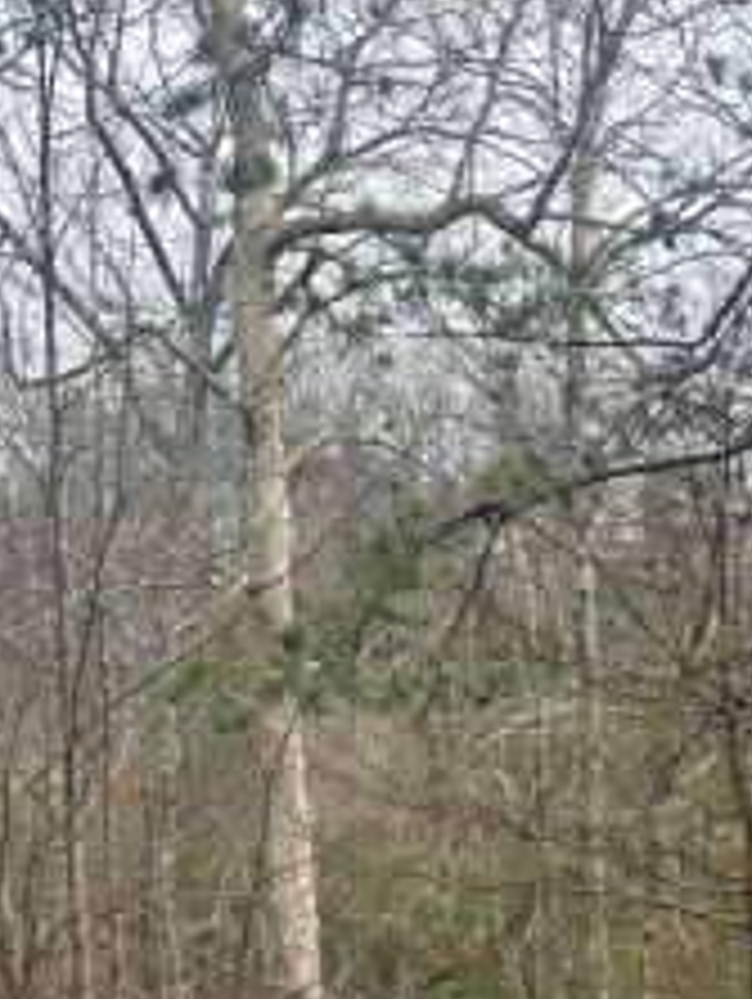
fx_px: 2082
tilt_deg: -5.6
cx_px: 921
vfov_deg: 25.7
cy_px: 994
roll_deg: +2.2
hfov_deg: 19.2
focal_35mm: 72
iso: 80
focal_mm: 6.86
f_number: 1.78
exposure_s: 1/401
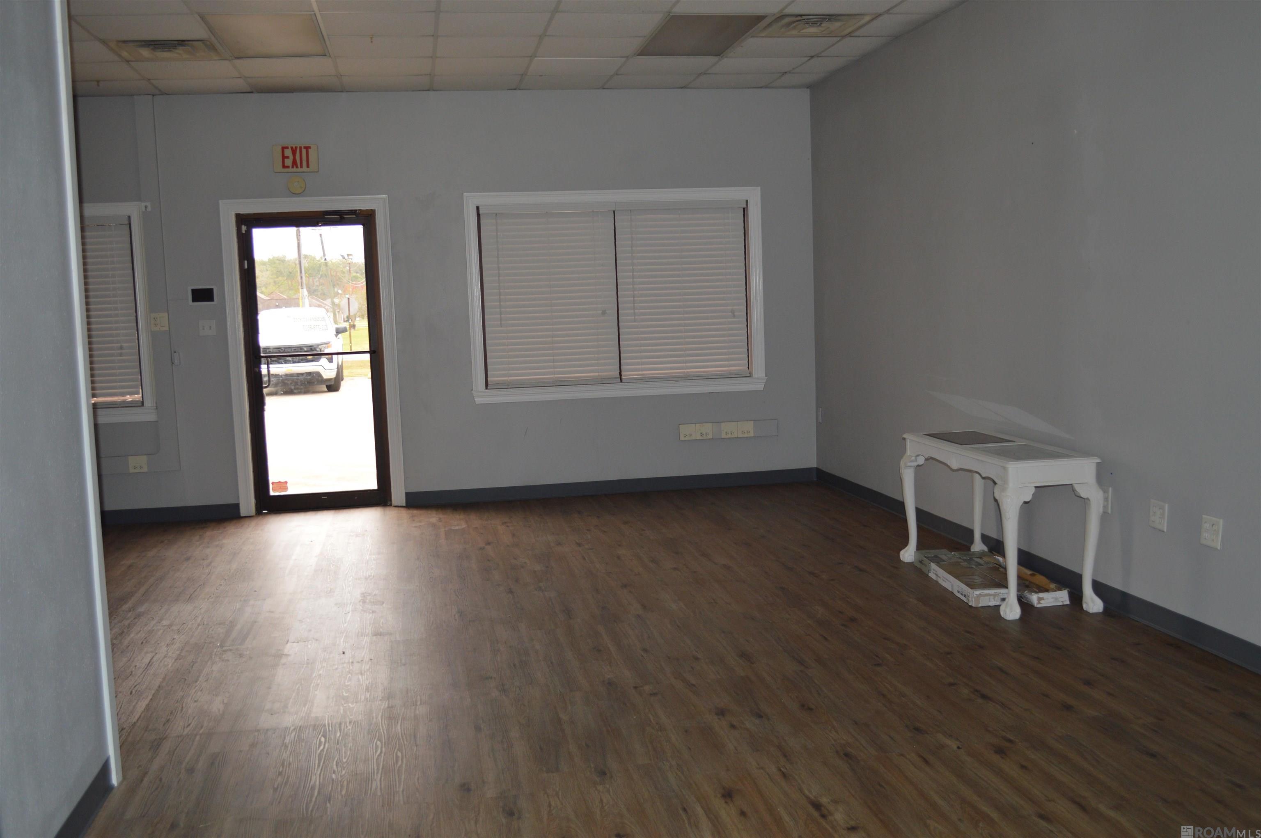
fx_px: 1155
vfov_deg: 39.9
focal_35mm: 33
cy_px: 419
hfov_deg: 57.3
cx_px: 630
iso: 400
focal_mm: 22
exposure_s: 1/125
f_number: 4
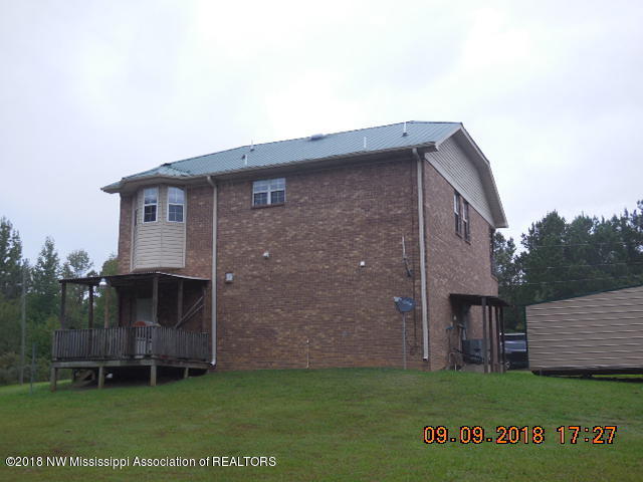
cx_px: 322
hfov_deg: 41.2
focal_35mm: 46
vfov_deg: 31.5
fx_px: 854
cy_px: 241
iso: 125
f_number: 3.8
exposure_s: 1/40
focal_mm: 8.2
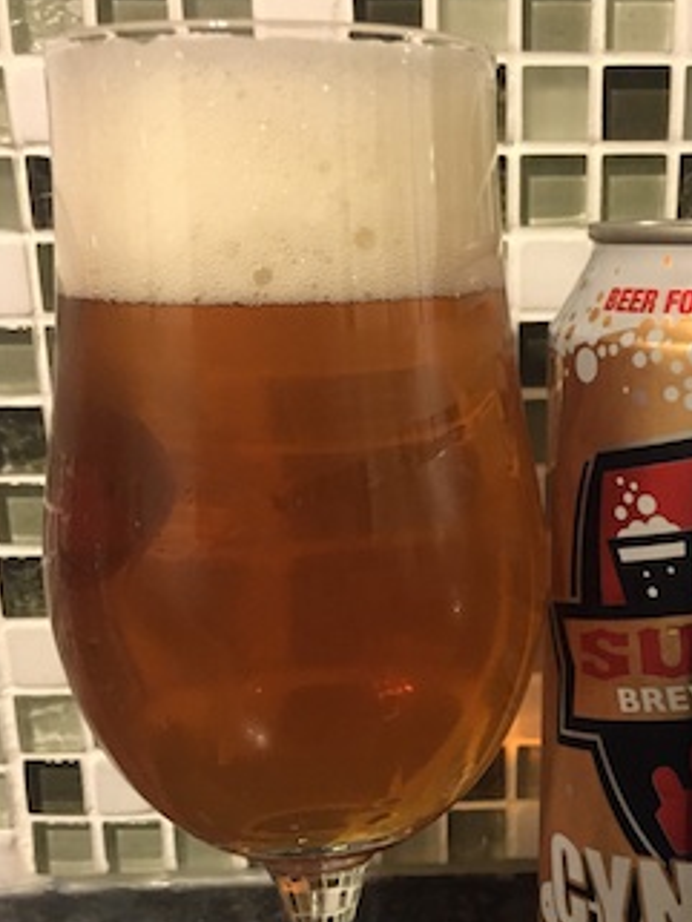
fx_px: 1172
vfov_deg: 42.4
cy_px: 610
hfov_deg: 32.6
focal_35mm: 44
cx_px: 467
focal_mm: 4.15
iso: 250
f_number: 2.2
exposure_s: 1/15
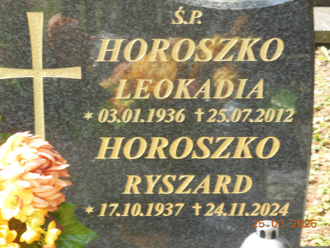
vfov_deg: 11.7
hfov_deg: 15.5
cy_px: 124
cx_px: 165
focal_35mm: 127
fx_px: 1211
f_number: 5
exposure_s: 1/80
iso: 125
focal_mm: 22.6
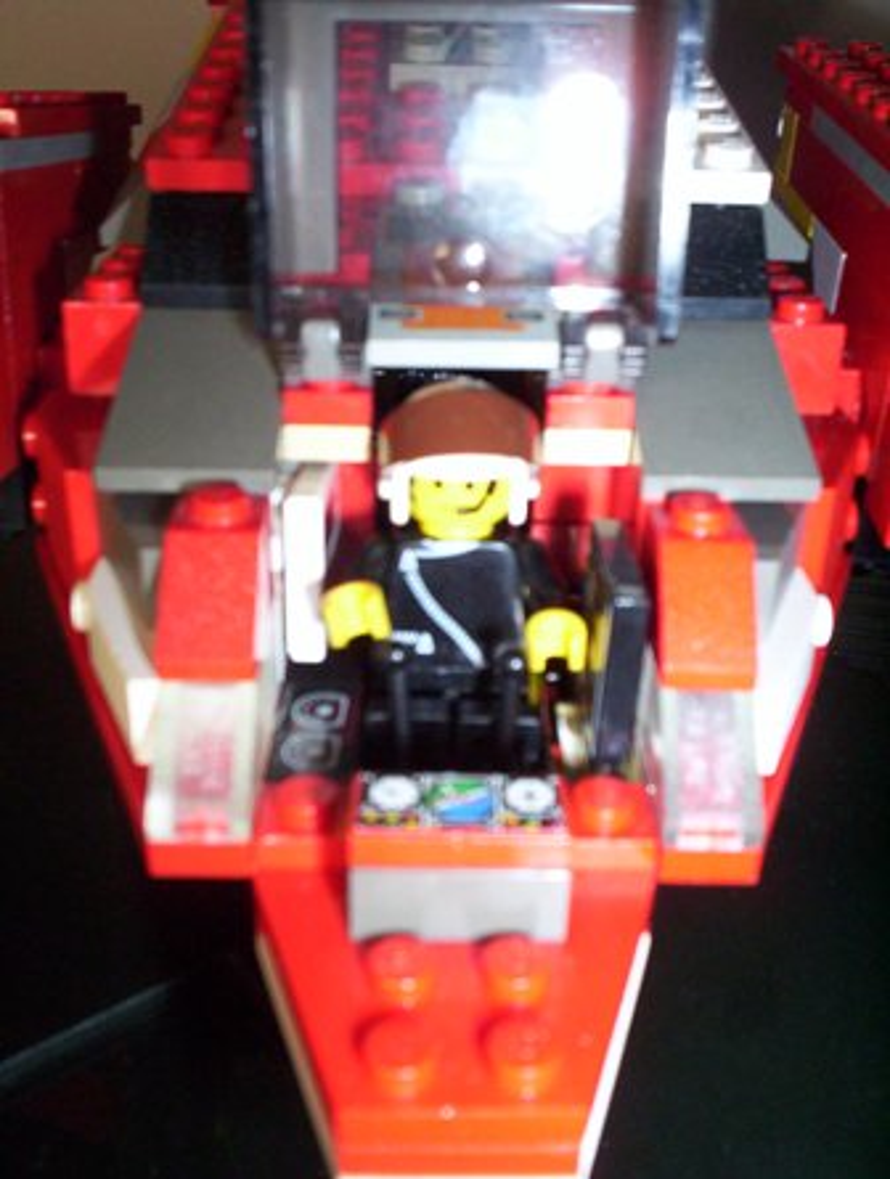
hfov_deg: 37.9
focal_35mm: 38
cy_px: 590
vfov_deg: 48.9
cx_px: 445
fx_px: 1297
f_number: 4.5
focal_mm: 4.99
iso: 140
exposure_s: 1/60
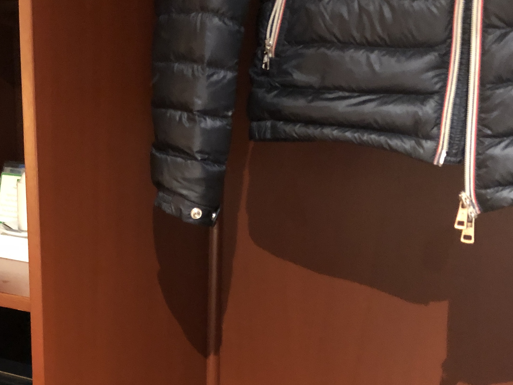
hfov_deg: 36.4
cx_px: 168
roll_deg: +0.2
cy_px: 281
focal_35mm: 52
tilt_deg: -14.0
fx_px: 771
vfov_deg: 27.7
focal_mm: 3.99
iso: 200
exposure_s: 1/4
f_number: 1.8
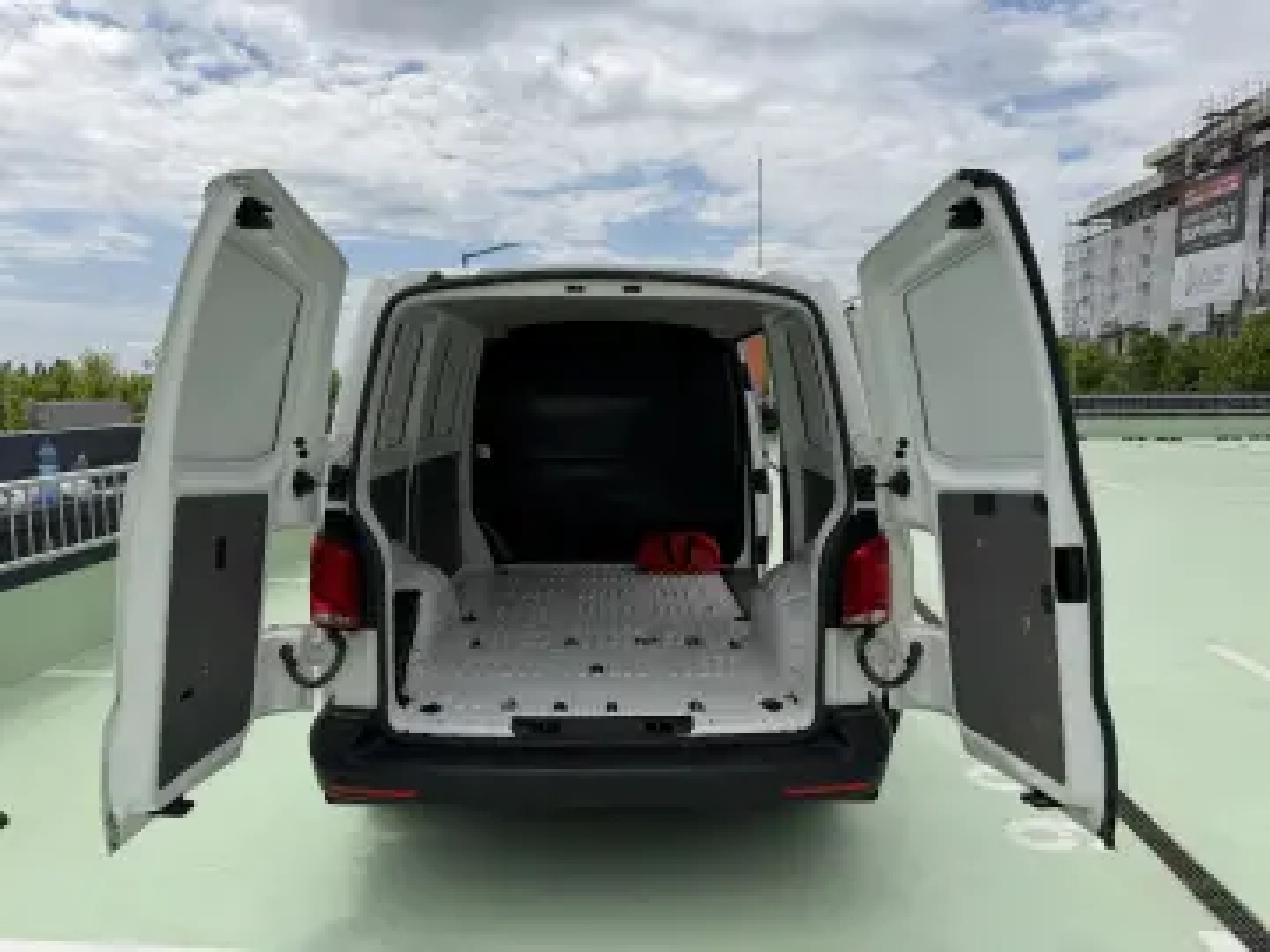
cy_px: 476
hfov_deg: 71.6
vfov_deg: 56.8
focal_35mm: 24
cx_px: 635
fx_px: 881
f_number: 1.78
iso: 80
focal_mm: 6.76
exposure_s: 1/9091
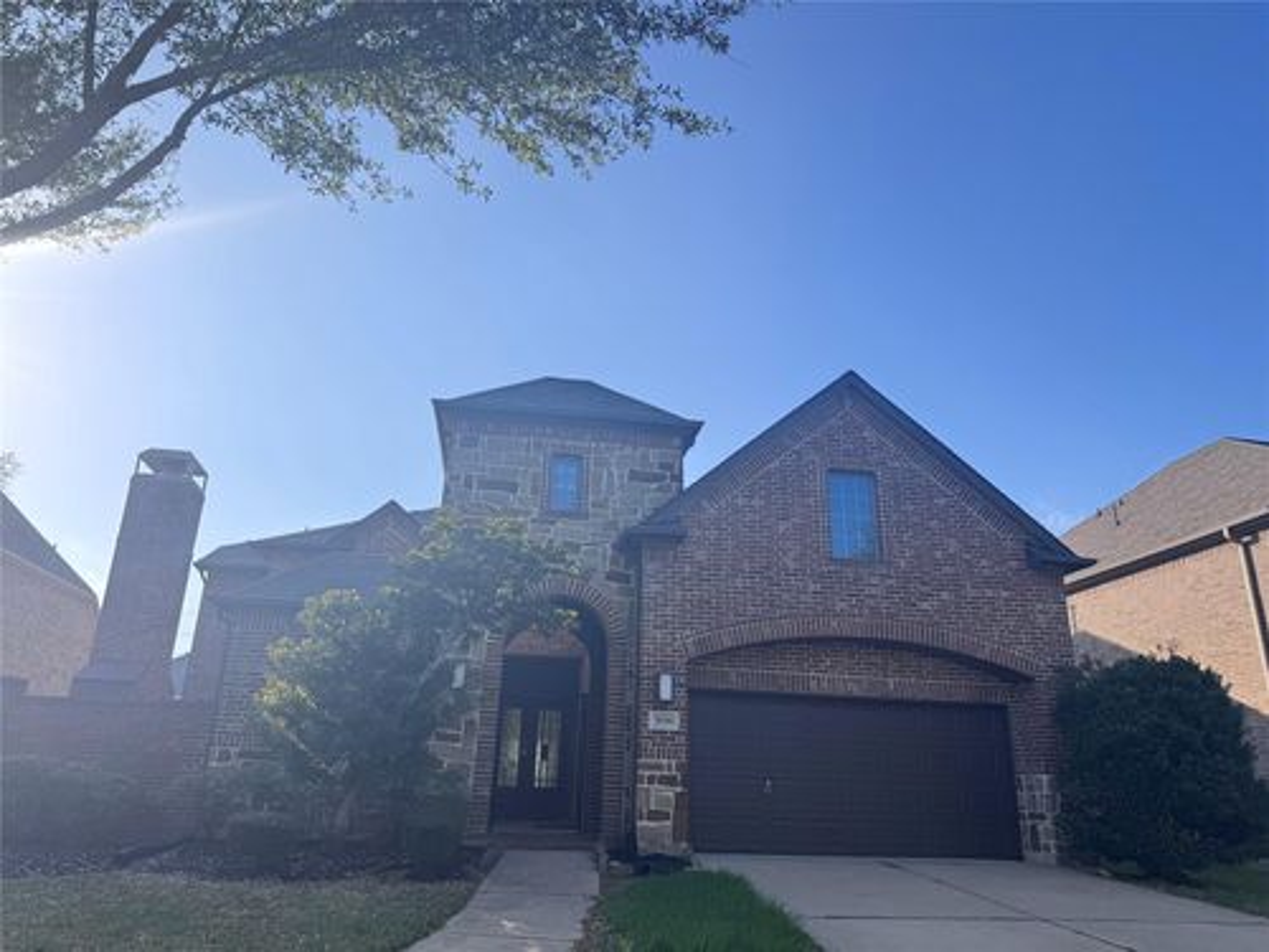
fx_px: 880
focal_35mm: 24
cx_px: 634
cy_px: 476
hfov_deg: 71.6
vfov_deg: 56.8
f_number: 1.78
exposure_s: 1/3413
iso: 80
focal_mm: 6.76
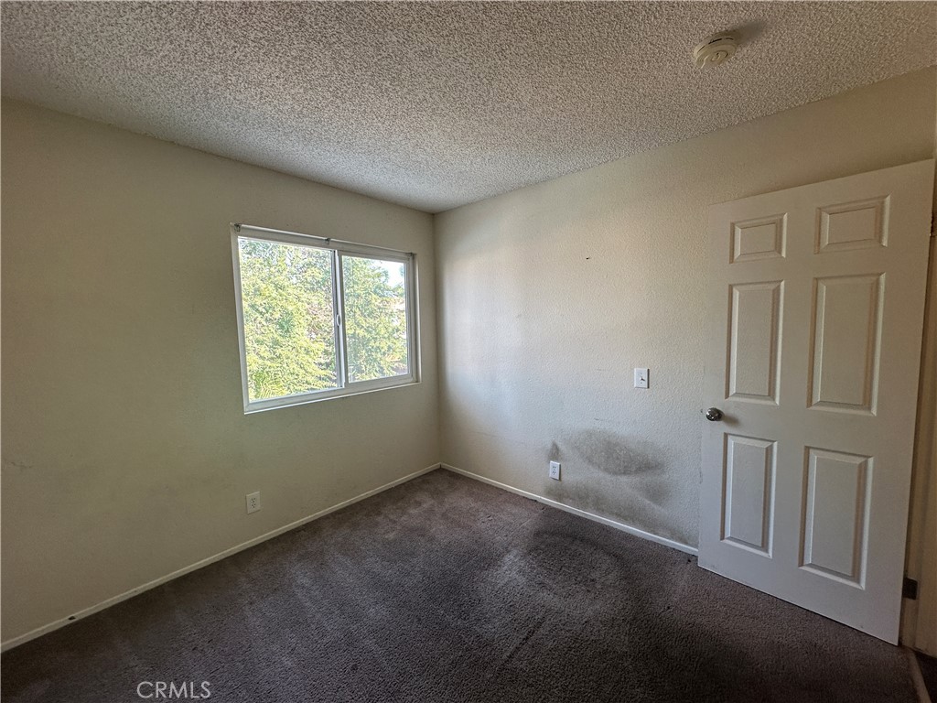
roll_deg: +1.5
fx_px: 379
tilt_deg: -2.5
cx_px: 468
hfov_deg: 102.1
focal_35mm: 14
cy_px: 352
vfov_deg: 85.7
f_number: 2.2
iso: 80
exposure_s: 1/99
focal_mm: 2.22
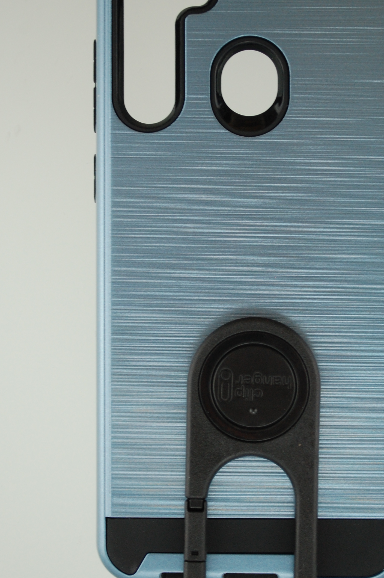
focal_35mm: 81
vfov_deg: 25.1
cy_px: 325
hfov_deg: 16.8
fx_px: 1299
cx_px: 227
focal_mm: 38
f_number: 5.3
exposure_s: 1/30
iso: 500
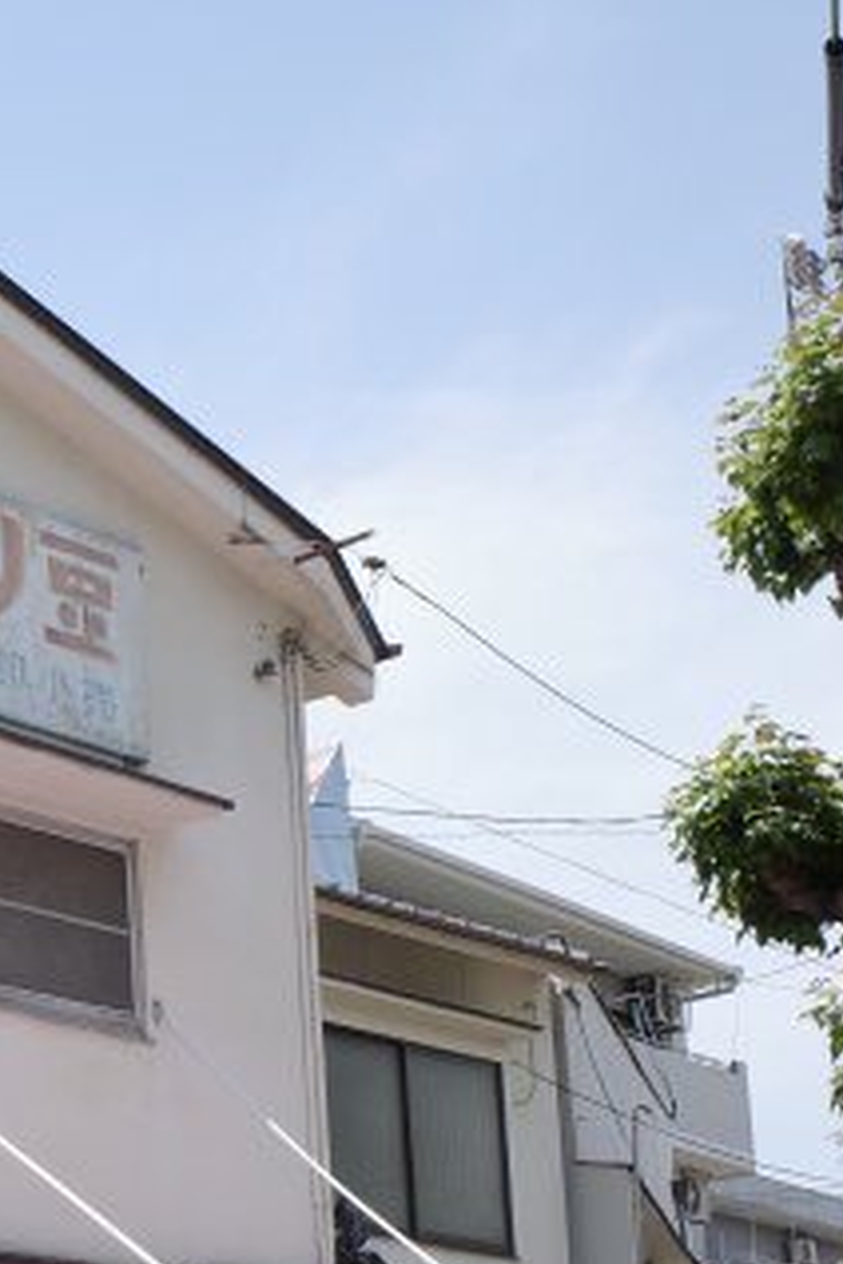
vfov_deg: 22.9
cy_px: 954
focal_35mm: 88
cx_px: -400
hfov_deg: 14.5
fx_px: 3091
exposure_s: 1/500
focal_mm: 18.3
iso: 200
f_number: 5.6
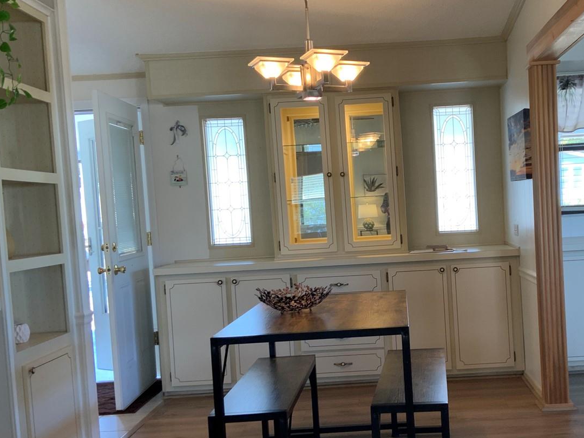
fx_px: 725
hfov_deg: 43.0
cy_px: 238
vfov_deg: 33.6
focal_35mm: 43
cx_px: 404
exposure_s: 1/60
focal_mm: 3
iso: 50
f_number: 1.8
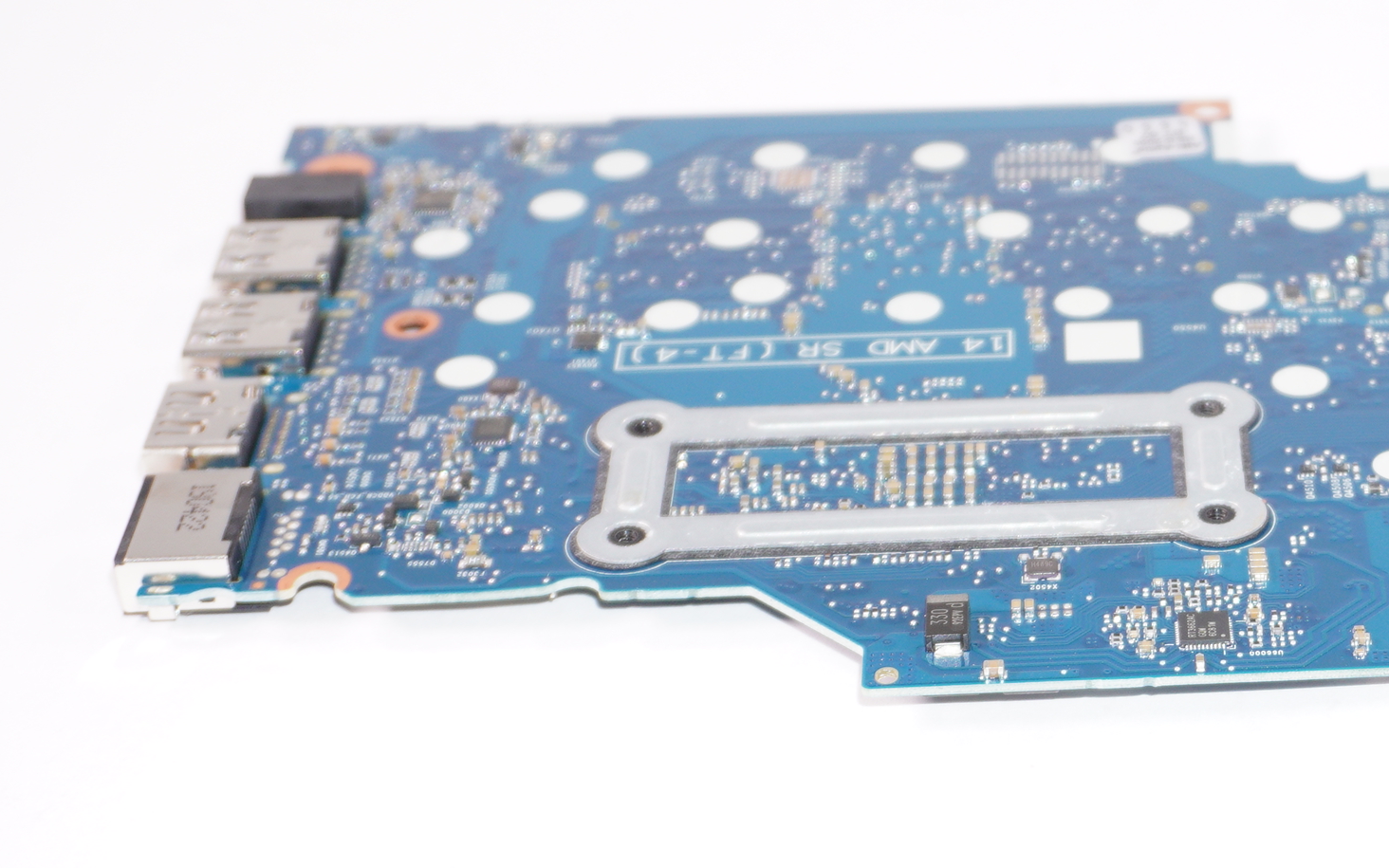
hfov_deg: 21.9
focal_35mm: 91
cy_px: 416
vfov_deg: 14.4
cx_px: 1401
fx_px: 3447
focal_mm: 29
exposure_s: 1/160
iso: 250
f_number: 5.6
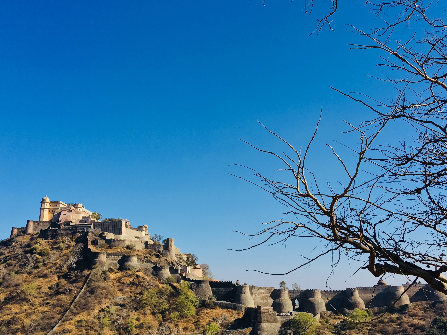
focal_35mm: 37
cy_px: 144
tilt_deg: +16.1
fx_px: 478
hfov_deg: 50.1
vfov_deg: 38.6
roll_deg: +0.7
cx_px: 234
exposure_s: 1/1570
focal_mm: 4.15
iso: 25
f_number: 2.2
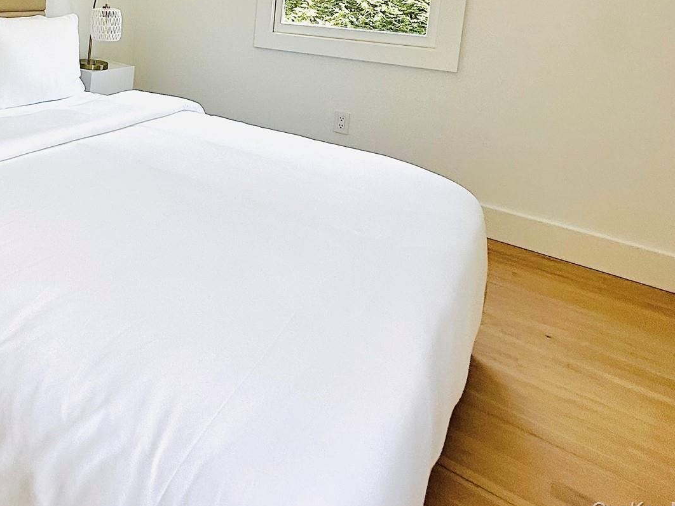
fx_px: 526
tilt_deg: -5.4
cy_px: 37
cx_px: 70
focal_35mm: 27
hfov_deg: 56.5
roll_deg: -2.9
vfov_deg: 45.7
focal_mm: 2.22
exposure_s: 1/99
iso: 80
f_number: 2.2
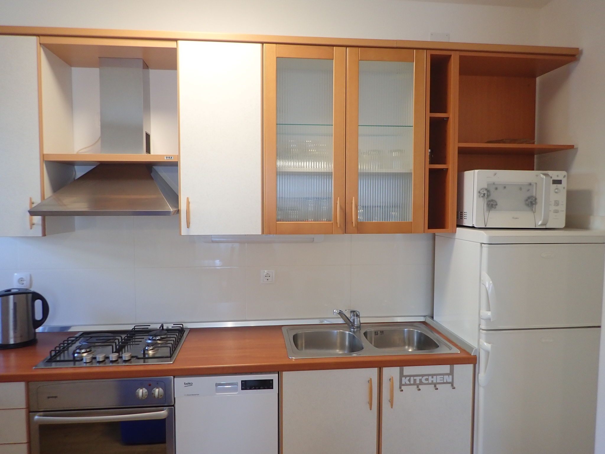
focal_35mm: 25
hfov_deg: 69.4
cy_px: 227
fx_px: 437
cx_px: 302
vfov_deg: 54.9
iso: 200
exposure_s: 1/40
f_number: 2
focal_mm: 4.5
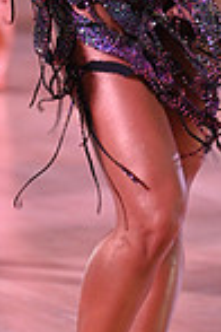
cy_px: -183
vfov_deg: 2.6
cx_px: 247
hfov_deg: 1.7
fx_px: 7265
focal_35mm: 789
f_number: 4.5
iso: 1600
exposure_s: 1/200
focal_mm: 200
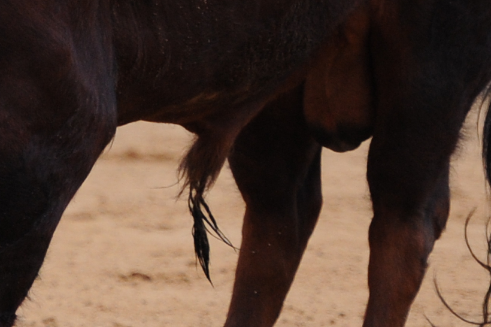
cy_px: 123
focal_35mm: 830
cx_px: -305
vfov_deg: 1.7
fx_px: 11315
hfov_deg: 2.5
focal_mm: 160
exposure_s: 1/3200
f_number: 2.8
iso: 1250
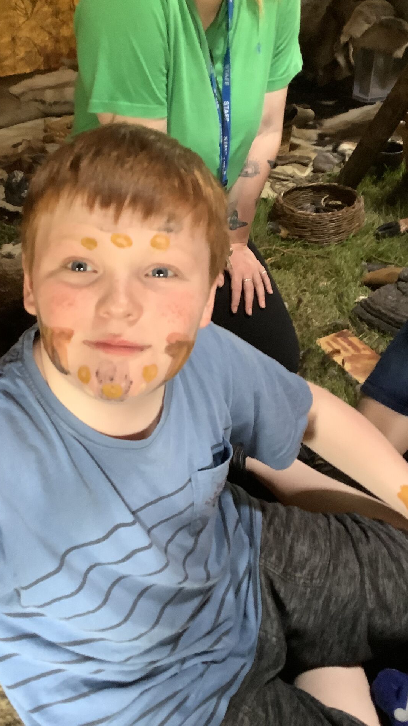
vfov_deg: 58.0
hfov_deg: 34.3
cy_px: 361
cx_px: 135
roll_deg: +5.9
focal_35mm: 34
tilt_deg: -34.6
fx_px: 654
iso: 200
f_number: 2.4
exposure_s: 1/50
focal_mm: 3.3
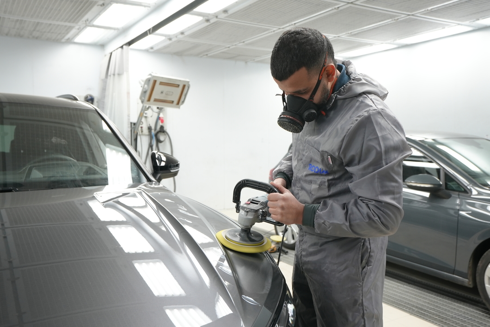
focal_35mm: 32
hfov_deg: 58.7
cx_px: 245
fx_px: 436
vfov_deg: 41.2
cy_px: 164
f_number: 5
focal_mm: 32
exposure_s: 1/125
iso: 1600
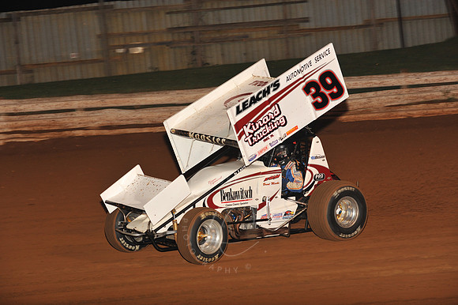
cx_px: 229
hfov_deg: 18.3
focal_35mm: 112
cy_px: 152
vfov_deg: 12.2
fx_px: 1424
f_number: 6.3
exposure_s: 1/320
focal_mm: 112
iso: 800
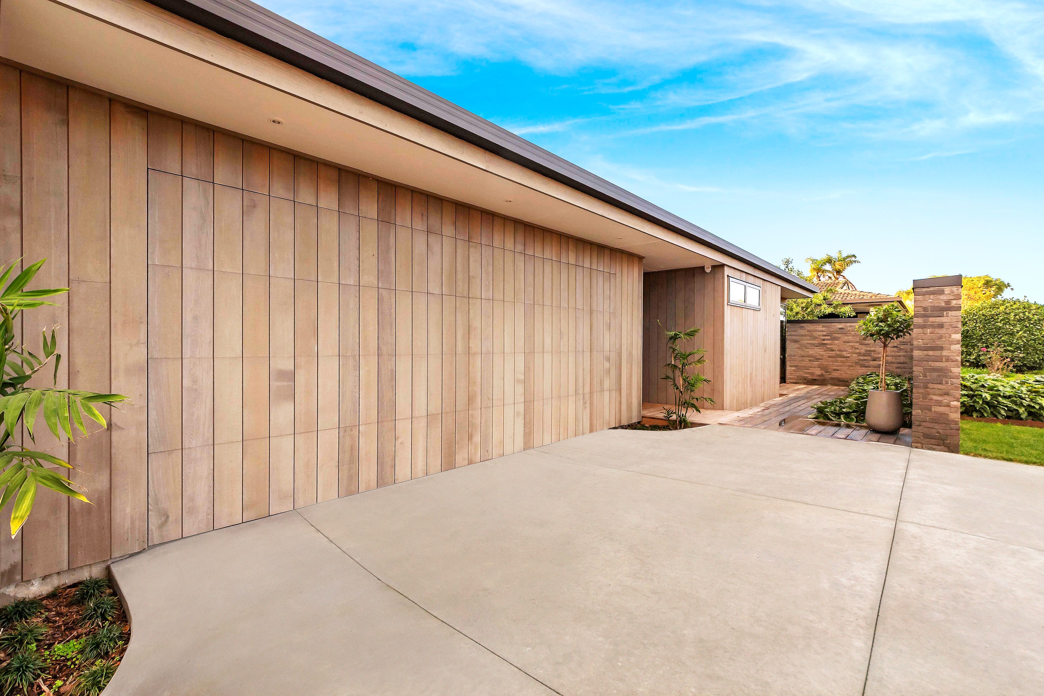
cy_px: 348
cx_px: 522
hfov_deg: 100.4
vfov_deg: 77.3
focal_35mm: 15
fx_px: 435
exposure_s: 1/200
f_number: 9
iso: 200
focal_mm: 10
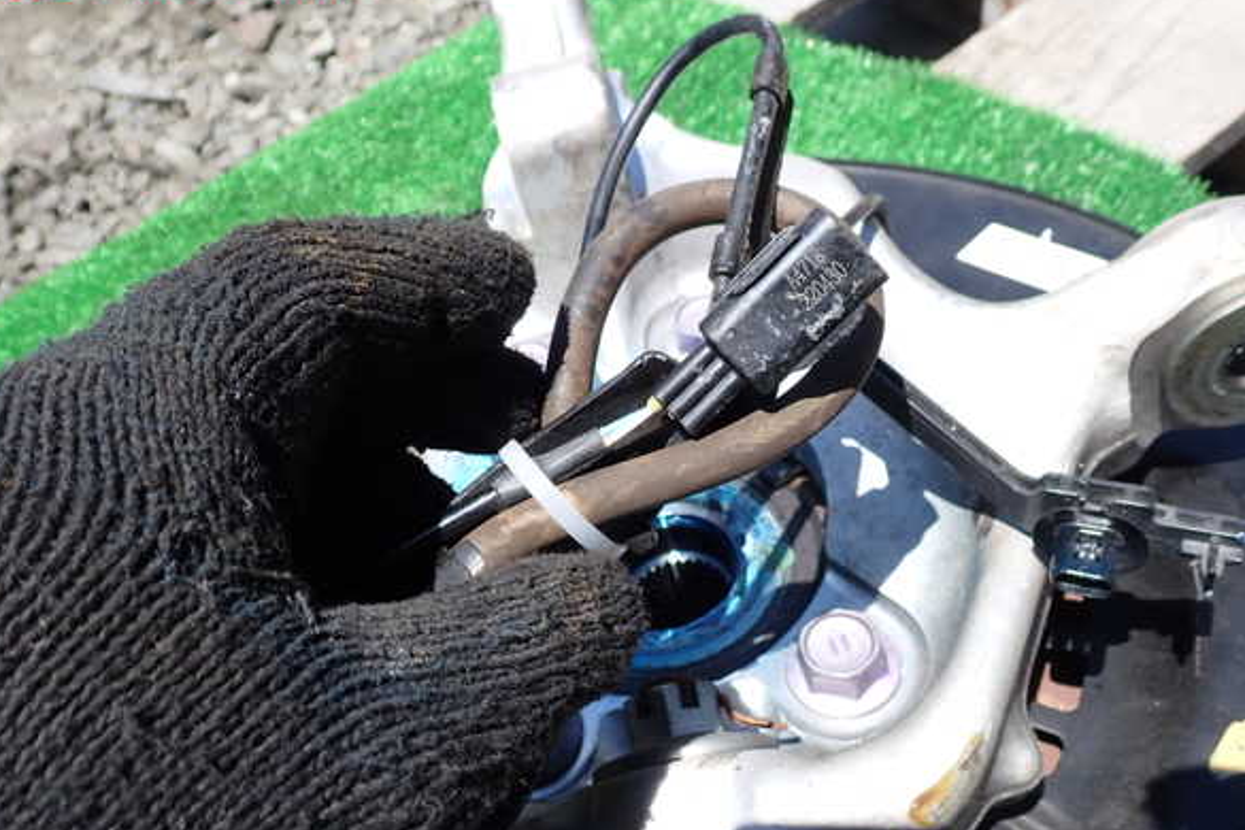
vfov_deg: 41.1
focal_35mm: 32
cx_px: 609
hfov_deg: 58.7
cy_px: 432
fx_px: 1107
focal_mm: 5.4
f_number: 3.2
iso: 100
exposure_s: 1/640
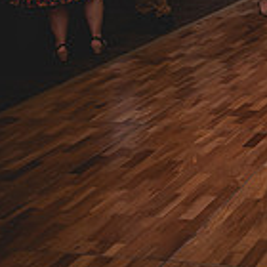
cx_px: 536
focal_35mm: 60
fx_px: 524
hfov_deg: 18.5
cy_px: -85
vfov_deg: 24.7
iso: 2500
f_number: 2.8
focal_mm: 17
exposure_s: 1/50
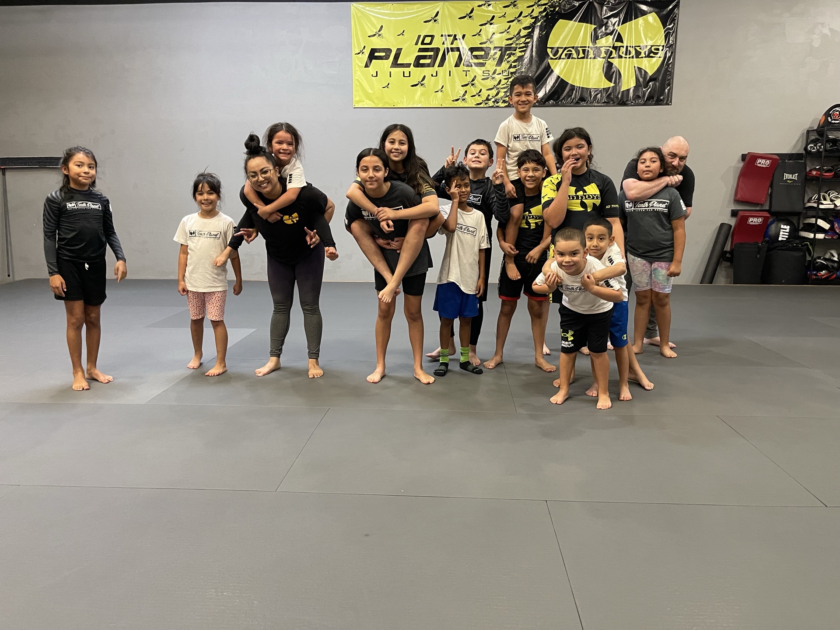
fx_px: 607
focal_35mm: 25
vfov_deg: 54.9
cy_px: 315
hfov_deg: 69.4
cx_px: 420
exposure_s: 1/40
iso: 400
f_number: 1.6
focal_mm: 5.1
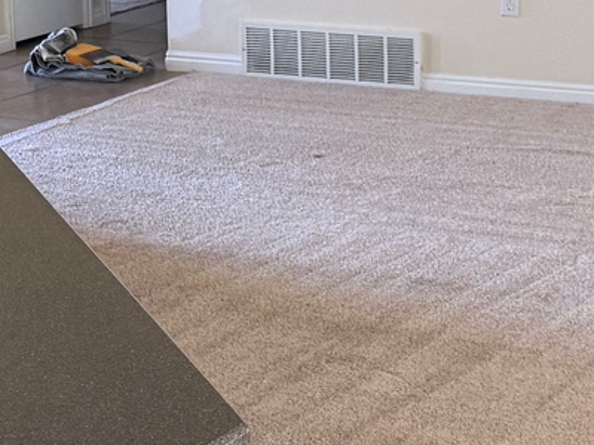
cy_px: -3
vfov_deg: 11.9
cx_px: 144
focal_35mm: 123
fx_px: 2111
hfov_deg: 15.9
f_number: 1.78
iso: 250
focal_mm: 6.76
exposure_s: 1/60
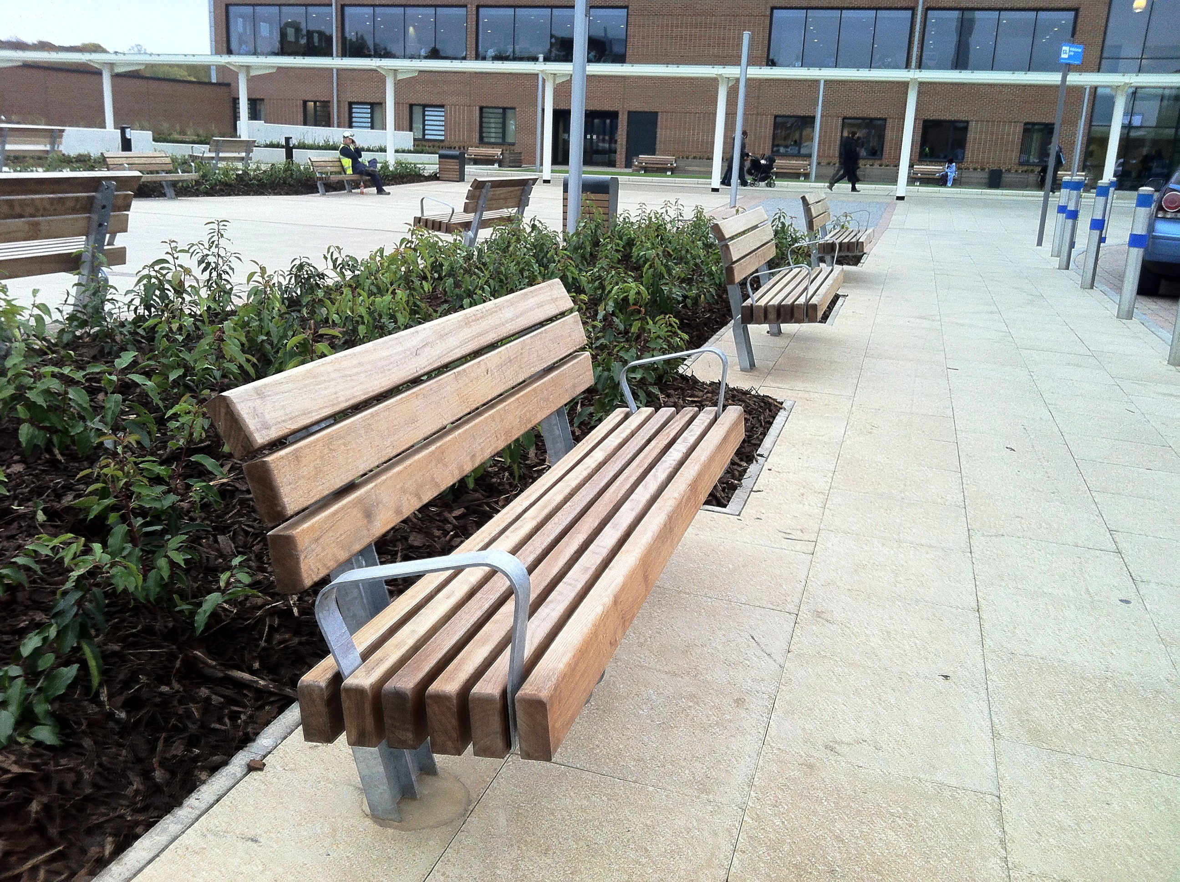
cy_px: 441
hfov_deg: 52.7
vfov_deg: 40.6
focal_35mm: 35
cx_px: 590
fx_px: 1191
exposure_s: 1/142
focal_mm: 3.85
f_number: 2.8
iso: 80
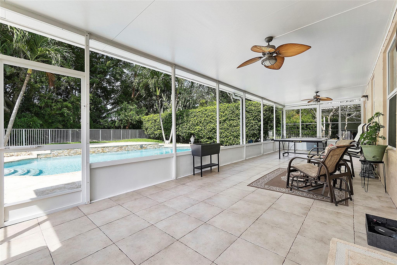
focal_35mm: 15
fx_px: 165
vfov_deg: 77.3
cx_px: 198
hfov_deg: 100.4
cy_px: 132
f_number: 10
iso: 200
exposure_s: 1/80
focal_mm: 10
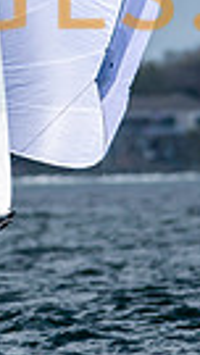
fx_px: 19042
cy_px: -25
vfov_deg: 1.1
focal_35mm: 2021
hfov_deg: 0.6
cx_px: -261
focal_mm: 300
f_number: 5
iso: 200
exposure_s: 1/4000
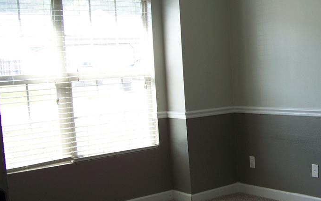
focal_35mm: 57
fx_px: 498
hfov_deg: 35.0
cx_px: 238
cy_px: 120
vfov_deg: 22.7
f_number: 2.8
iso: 64
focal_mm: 5.85
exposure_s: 1/40
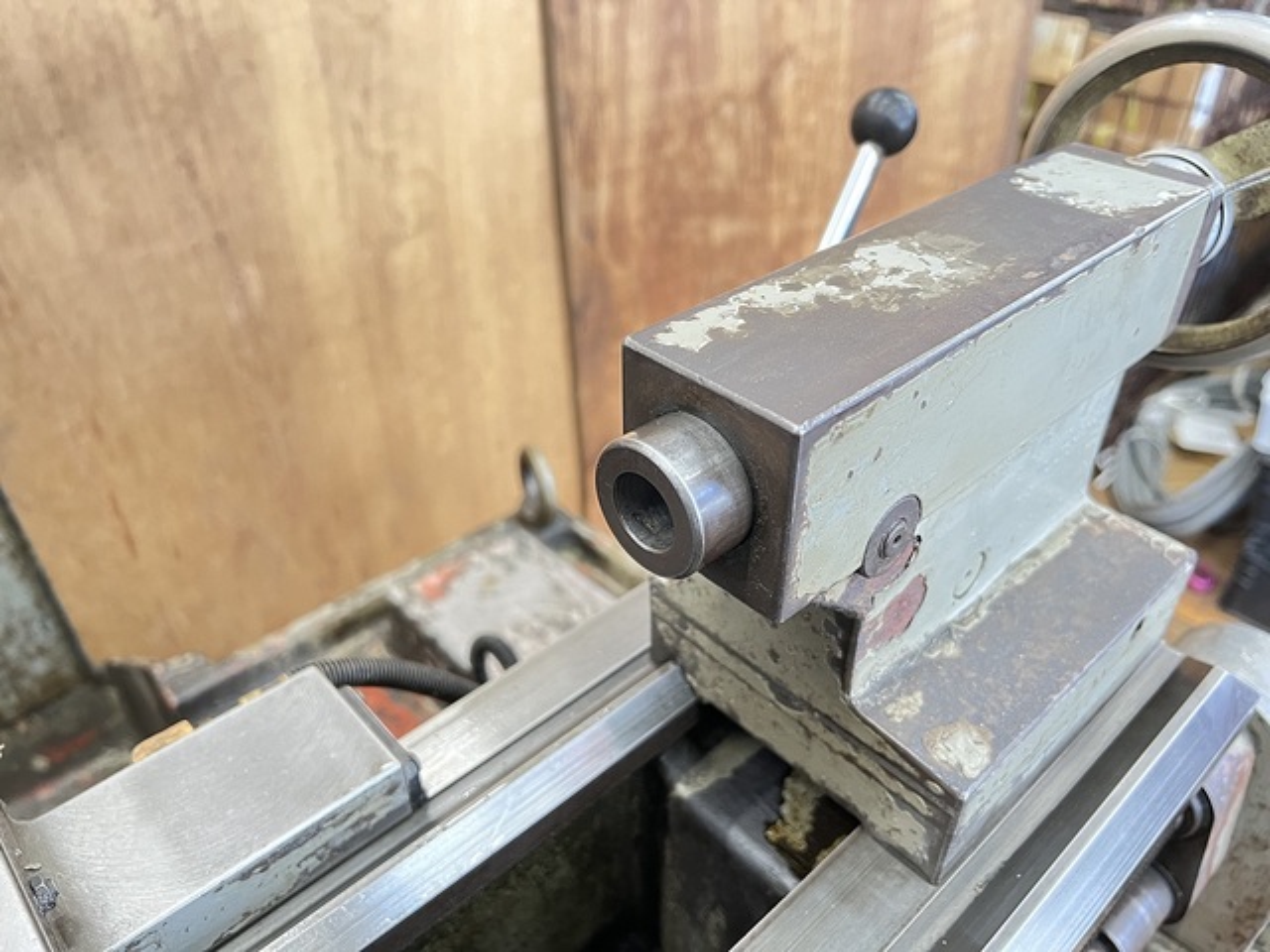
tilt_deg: -37.4
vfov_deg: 53.1
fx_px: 954
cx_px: 635
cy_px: 476
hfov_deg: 67.3
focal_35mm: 26
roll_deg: +0.7
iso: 500
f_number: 1.5
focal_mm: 5.7
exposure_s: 1/51
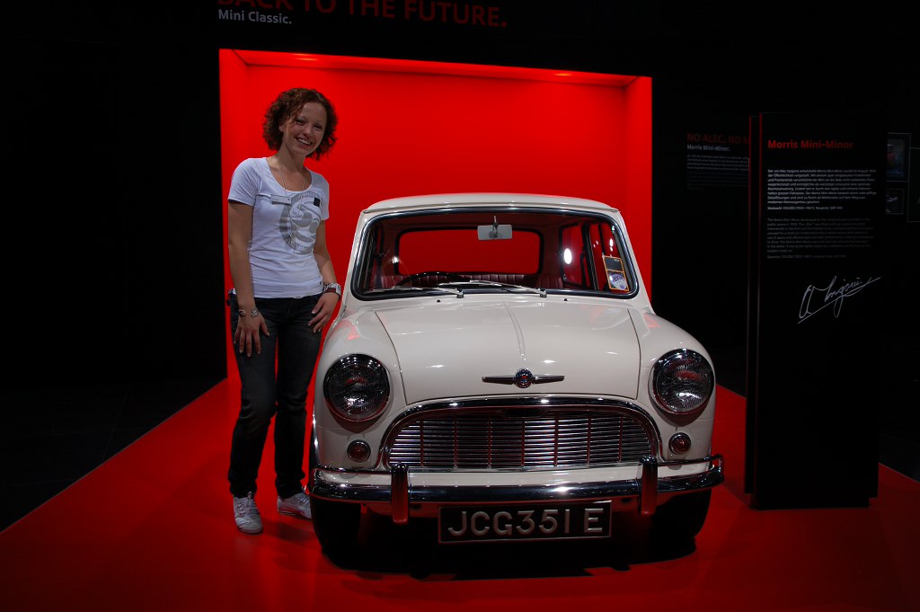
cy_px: 306
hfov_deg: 57.3
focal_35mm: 33
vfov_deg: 39.9
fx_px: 843
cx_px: 460
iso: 200
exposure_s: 1/160
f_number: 6.3
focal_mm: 22
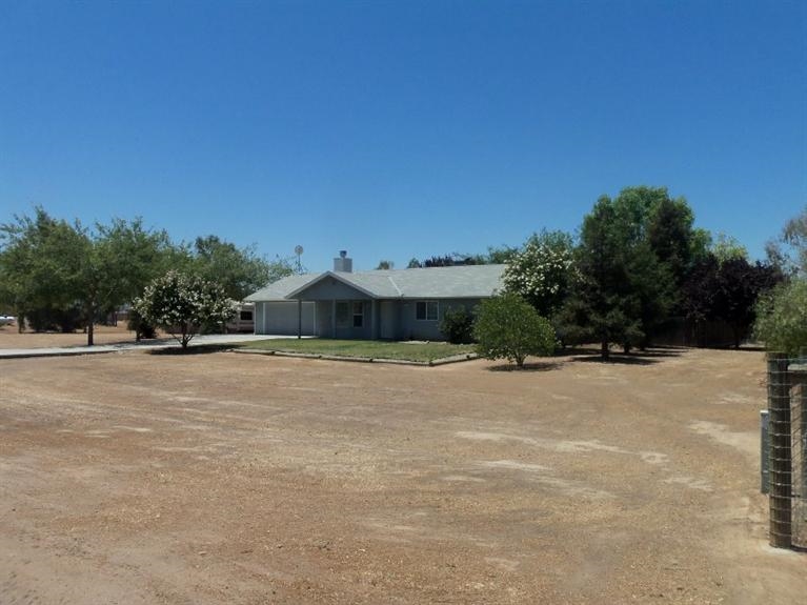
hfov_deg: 61.7
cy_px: 302
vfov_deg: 48.2
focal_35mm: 29
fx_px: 676
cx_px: 404
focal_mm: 5.2
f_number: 8.6
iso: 80
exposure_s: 1/250
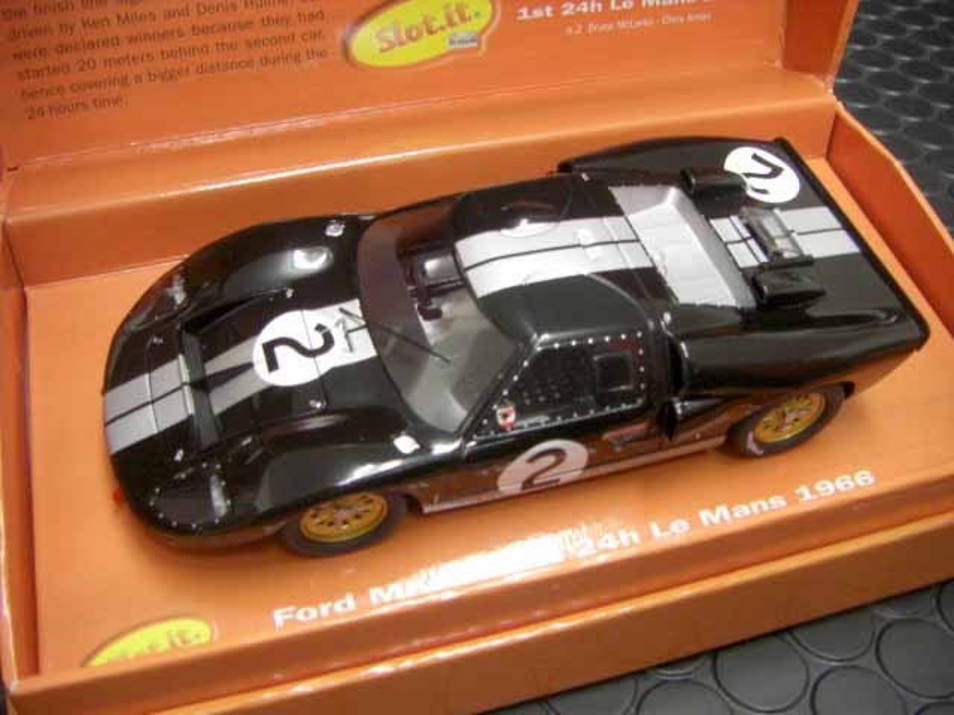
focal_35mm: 38
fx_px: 1047
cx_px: 477
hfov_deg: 49.0
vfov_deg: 37.7
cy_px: 358
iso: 200
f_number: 3.4
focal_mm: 6.3
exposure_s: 1/20
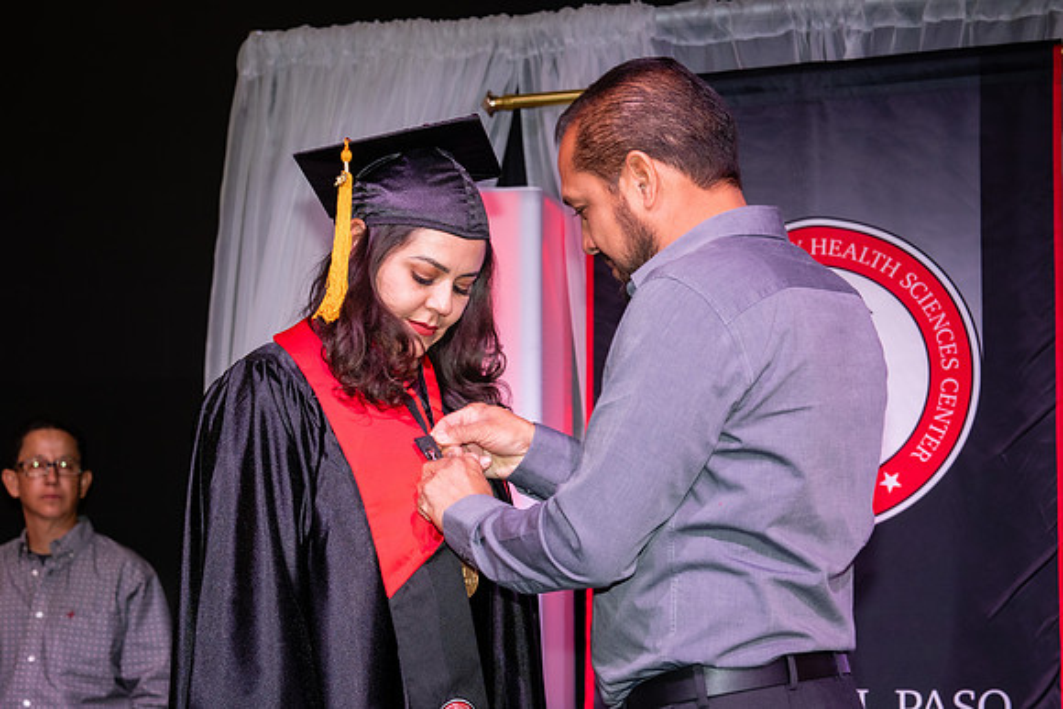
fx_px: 2854
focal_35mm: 97
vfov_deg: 14.2
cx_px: 454
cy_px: 431
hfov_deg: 21.1
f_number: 5.6
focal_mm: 70
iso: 800
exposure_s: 1/160
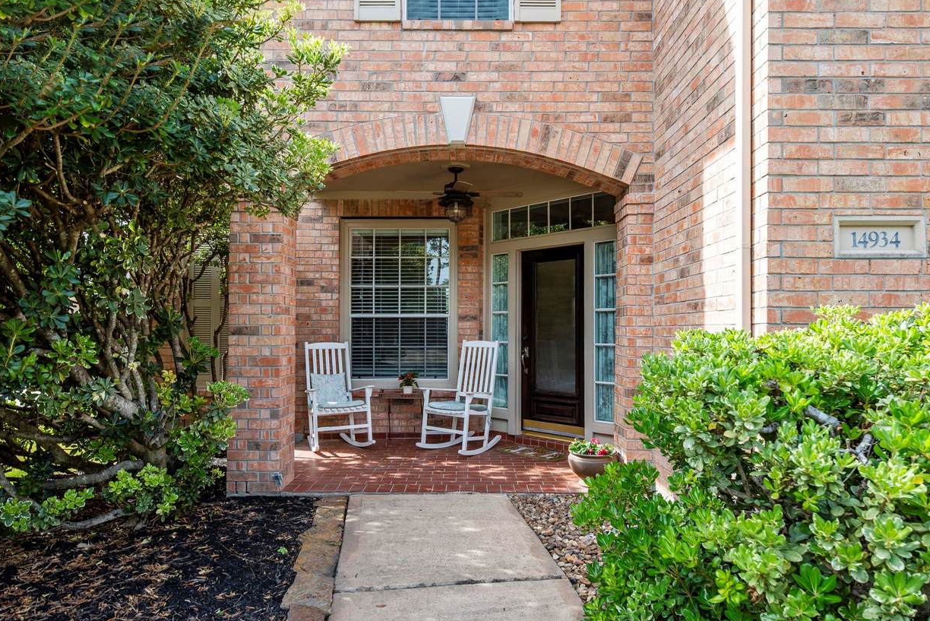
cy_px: 319
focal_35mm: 23
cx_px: 470
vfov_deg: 55.1
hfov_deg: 76.1
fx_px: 594
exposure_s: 1/50
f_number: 8
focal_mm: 22
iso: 100
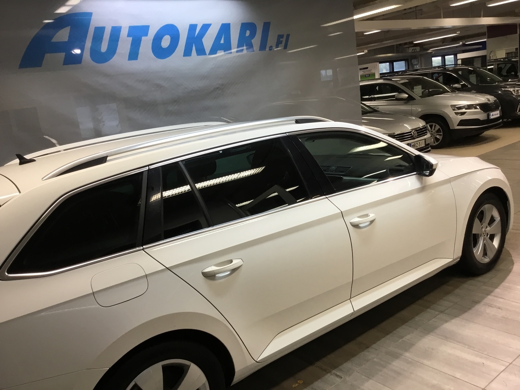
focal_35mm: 31
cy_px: 195
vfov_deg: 45.4
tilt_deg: -12.2
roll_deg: +8.5
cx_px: 260
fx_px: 466
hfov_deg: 58.4
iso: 32
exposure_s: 1/33
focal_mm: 3.3
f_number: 2.4
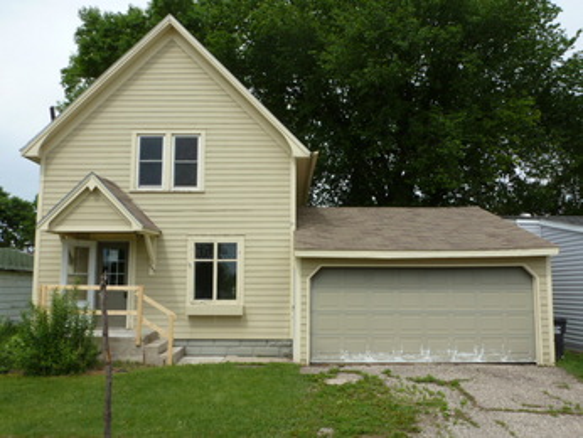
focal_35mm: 30
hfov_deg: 59.9
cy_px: 219
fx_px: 506
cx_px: 292
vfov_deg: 46.8
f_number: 4
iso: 100
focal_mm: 5.4
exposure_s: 1/500
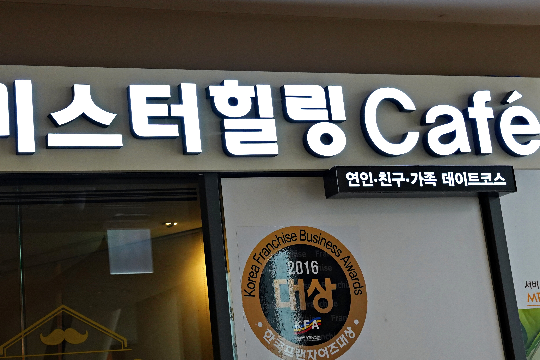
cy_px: 110
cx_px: 179
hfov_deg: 25.8
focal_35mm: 78
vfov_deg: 17.4
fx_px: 1170
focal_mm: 48
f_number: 6.3
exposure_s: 1/160
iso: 2000
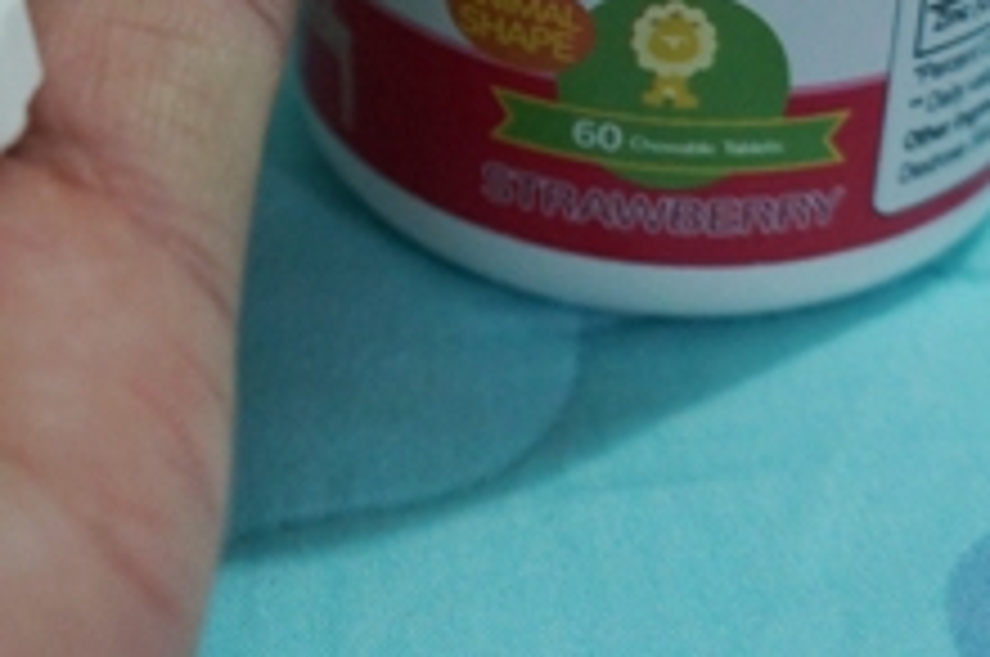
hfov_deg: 22.9
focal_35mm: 88
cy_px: -166
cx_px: 272
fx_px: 2428
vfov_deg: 14.8
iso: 1250
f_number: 4
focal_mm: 21
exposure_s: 1/60
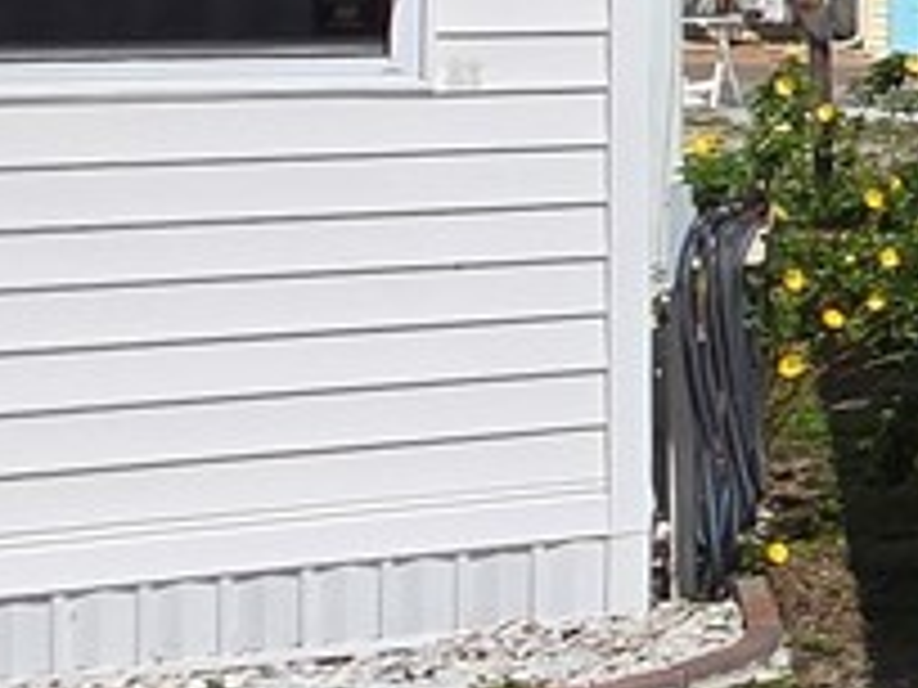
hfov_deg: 12.1
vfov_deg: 14.2
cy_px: -45
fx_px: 2705
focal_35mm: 102
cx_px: 2578
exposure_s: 1/2782
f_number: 2.2
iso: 25
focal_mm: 1.7
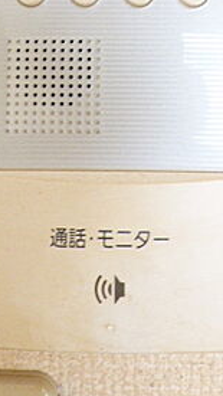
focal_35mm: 38
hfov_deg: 31.2
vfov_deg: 48.8
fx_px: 399
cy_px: 63
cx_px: 114
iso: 400
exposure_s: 1/25
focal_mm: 3.58
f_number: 2.8
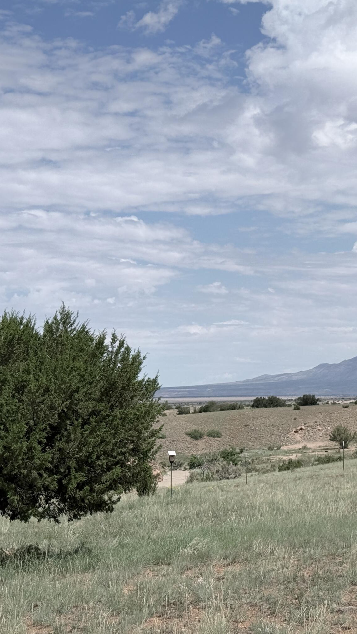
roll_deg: +0.9
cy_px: 284
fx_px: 1296
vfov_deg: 27.5
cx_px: 416
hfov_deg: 15.2
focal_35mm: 77
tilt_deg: +4.2
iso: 64
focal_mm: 6.76
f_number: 1.78
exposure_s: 1/11364
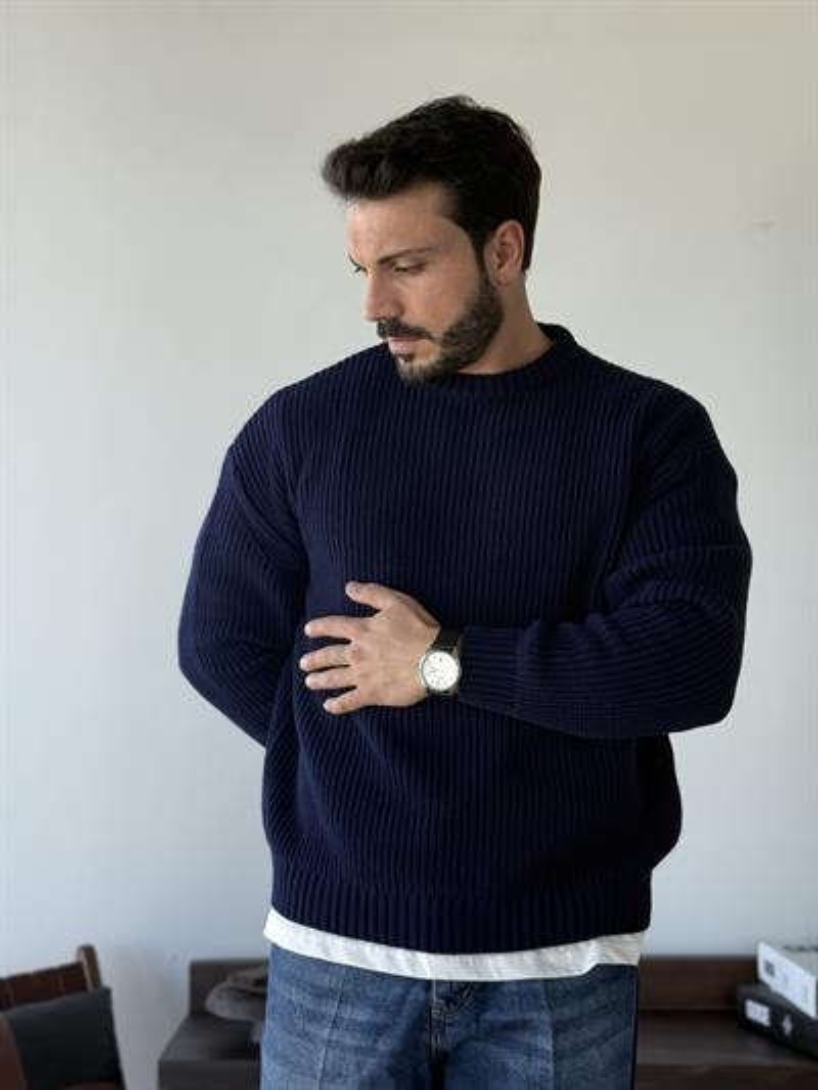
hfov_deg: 30.3
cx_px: 409
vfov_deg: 39.6
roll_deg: +0.2
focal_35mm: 48
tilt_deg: +2.2
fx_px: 1512
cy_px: 545
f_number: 1.78
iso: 80
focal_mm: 6.76
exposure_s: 1/231
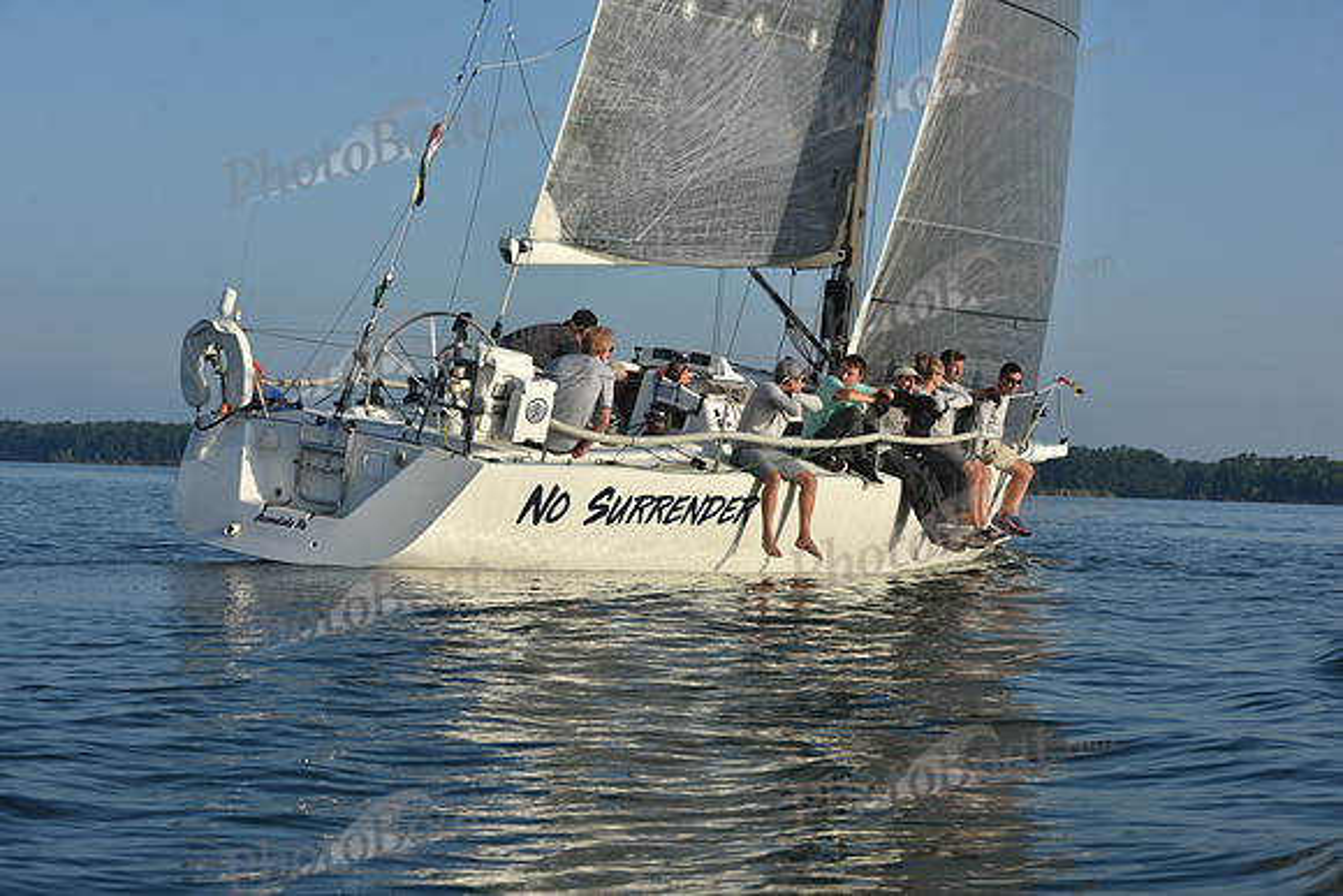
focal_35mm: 70
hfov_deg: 28.8
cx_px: 672
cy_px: 448
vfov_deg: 19.5
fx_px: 2612
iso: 320
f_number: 10
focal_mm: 70
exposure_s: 1/800
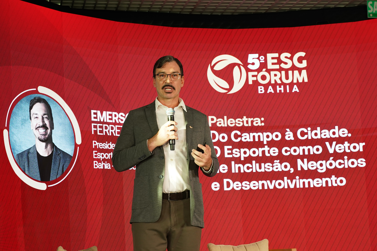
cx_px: 188
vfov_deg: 17.3
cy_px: 126
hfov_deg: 25.7
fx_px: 827
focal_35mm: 79
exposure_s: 1/200
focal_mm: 53
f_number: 4.5
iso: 1000
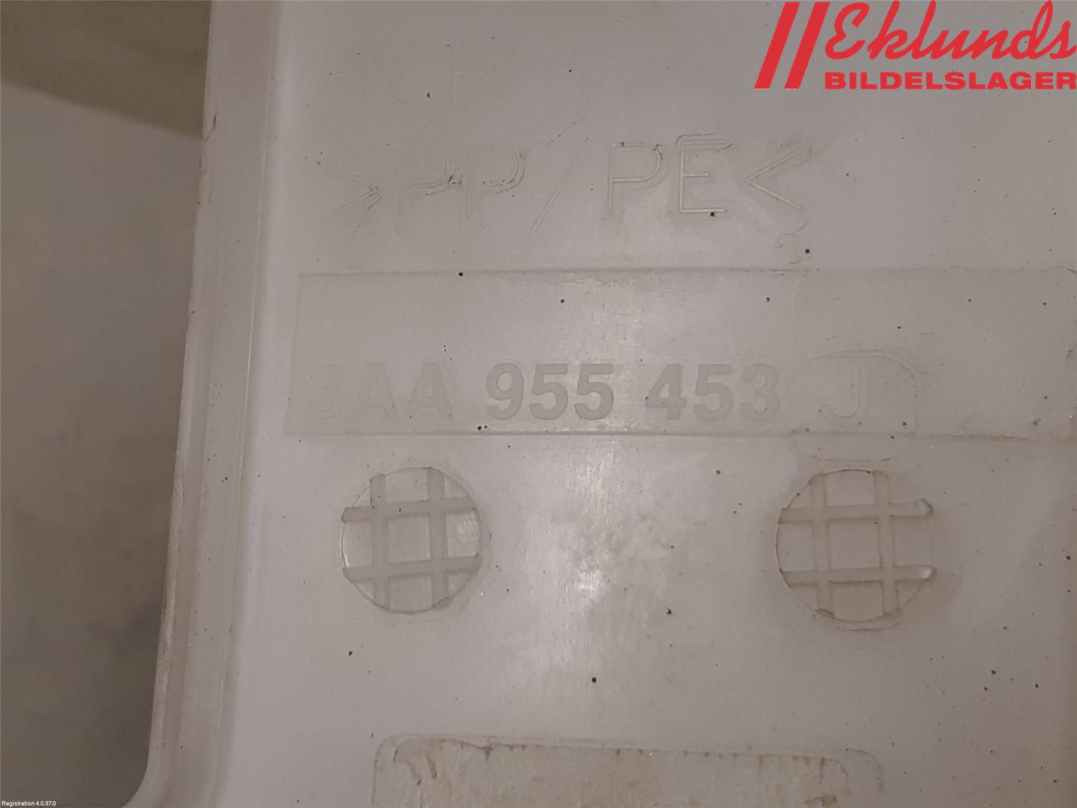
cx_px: 538
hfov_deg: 67.3
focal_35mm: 26
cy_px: 404
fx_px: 809
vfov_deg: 53.1
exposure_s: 1/50
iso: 64
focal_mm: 3.93
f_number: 1.7
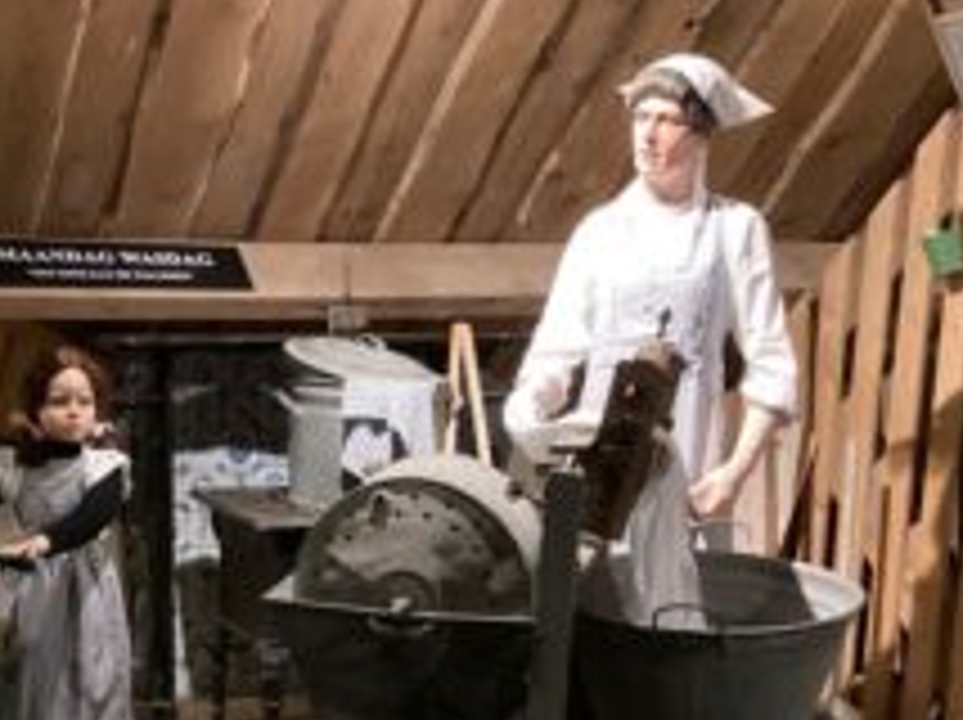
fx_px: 1612
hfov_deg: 32.6
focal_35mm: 58
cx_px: 243
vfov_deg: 24.8
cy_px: 567
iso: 640
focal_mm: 3.3
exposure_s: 1/25
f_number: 2.4
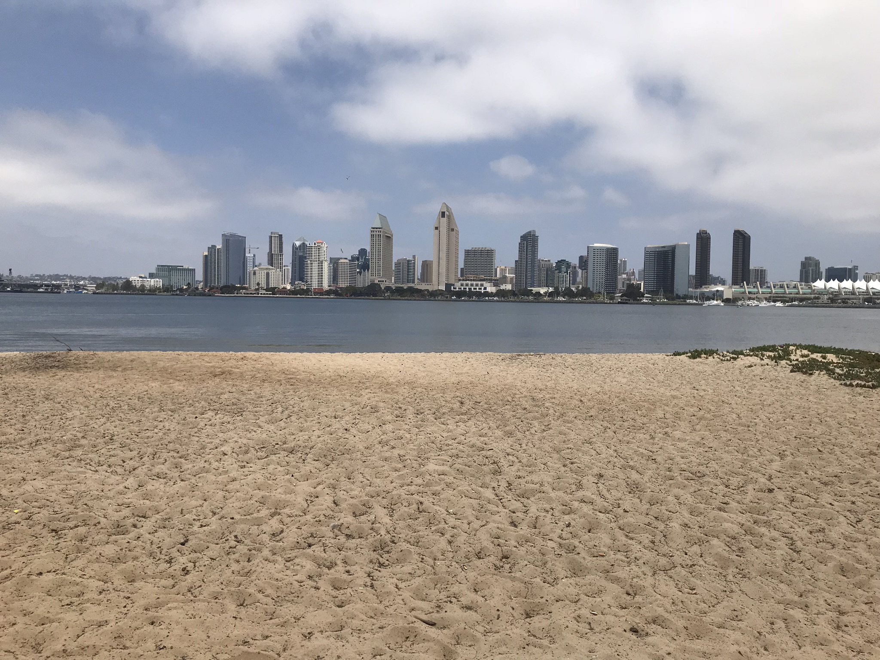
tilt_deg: -2.3
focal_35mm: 28
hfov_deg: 63.4
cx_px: 440
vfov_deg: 49.7
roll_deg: -1.6
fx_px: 712
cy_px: 330
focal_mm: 3.99
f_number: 1.8
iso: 20
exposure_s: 1/5051
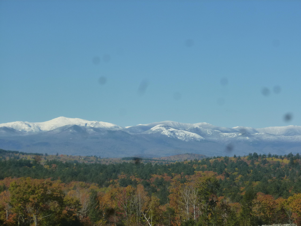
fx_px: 1235
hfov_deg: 13.9
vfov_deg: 10.4
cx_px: 150
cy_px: 113
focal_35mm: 142
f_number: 5.6
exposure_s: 1/400
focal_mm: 25.5
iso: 160
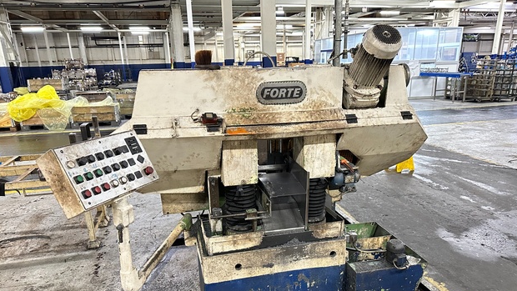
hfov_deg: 69.8
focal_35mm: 27
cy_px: 194
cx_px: 263
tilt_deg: -19.8
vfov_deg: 42.3
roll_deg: +1.3
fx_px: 370
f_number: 1.78
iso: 800
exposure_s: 1/50
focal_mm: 6.86
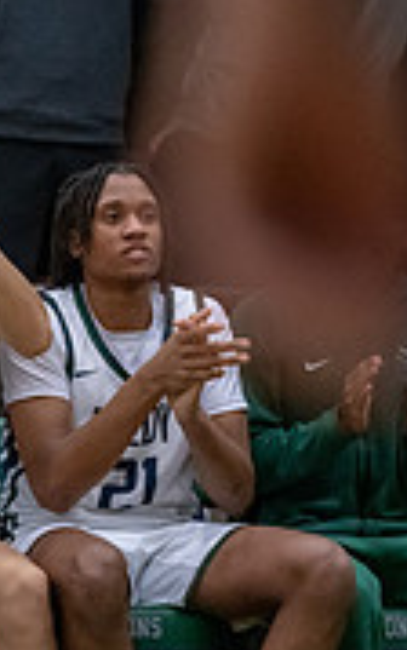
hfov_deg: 2.1
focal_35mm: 624
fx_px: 11065
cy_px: 359
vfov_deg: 3.4
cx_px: -276
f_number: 2.8
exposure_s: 1/1000
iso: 3200
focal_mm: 176
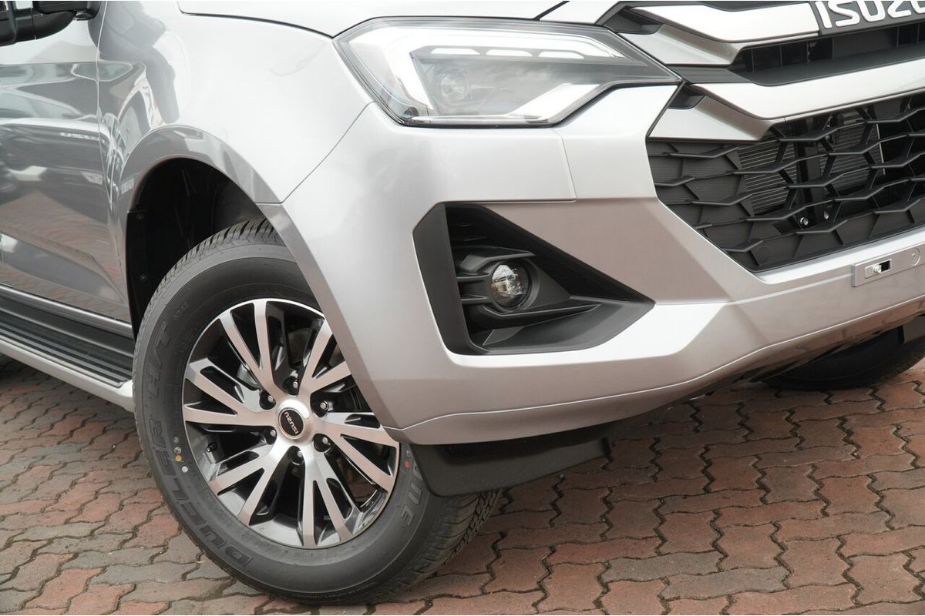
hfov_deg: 41.1
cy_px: 308
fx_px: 1233
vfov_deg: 28.1
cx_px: 462
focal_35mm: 48
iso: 800
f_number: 7.1
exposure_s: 1/320
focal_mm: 32
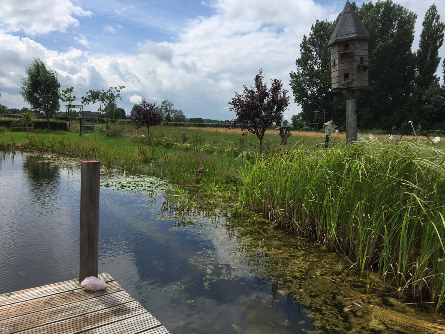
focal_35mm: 29
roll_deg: -2.8
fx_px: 373
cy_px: 167
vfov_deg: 48.2
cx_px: 222
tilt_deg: -5.6
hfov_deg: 61.7
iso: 32
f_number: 2.2
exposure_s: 1/3968
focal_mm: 4.15
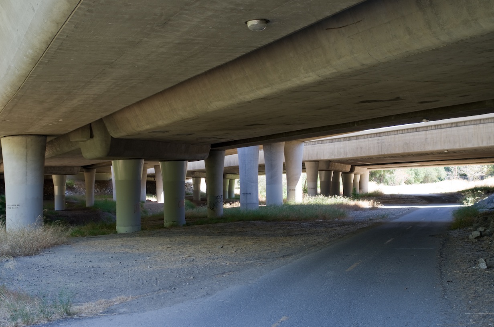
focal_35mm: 52
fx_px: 712
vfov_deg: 25.9
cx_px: 247
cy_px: 164
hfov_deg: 38.3
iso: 200
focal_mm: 35
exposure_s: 1/125
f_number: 3.2
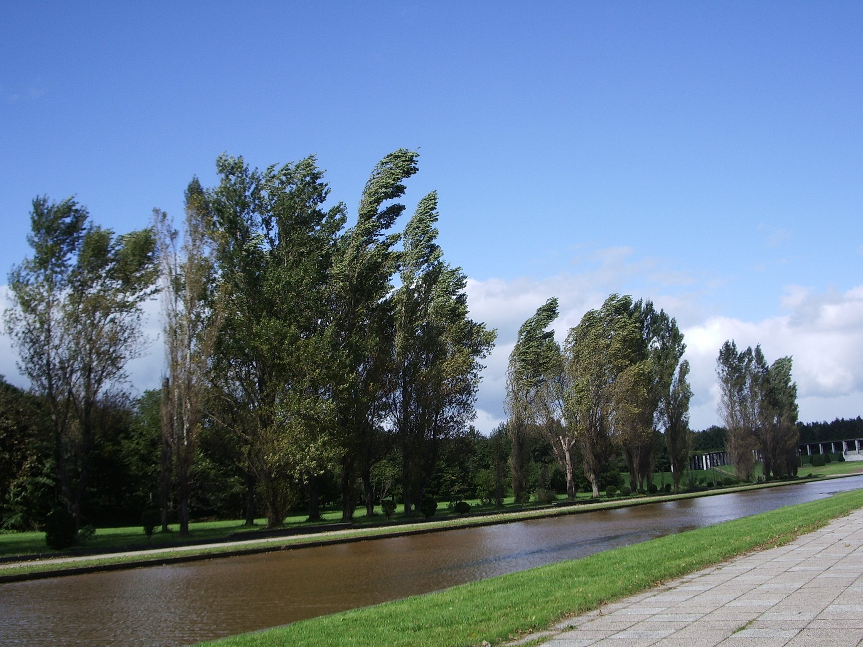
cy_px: 324
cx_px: 432
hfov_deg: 45.8
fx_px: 1022
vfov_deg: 35.1
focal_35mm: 41
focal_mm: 6.8
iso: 50
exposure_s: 1/400
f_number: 4.6
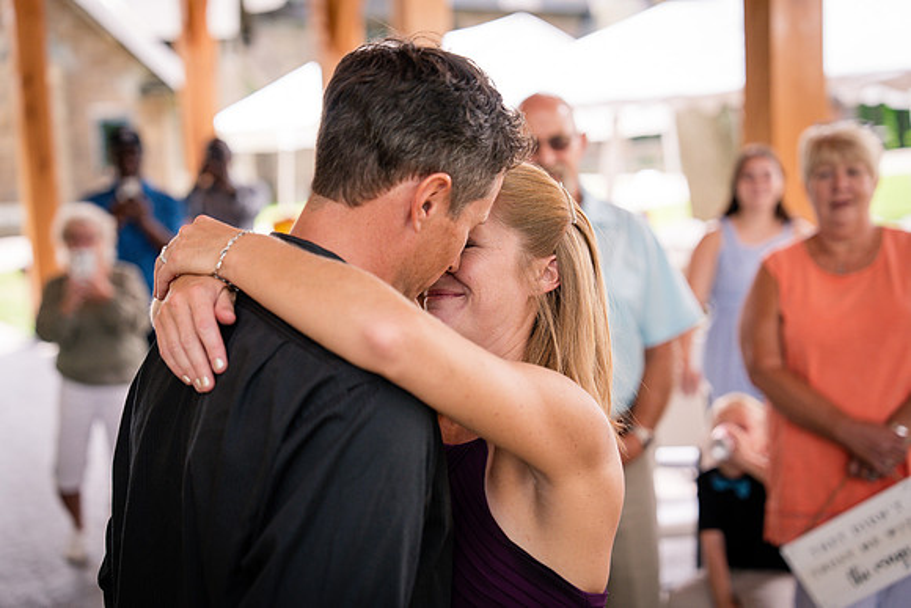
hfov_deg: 31.0
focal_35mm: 65
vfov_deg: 20.9
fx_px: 1645
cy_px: 304
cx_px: 456
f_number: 2.8
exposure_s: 1/640
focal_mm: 65
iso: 400
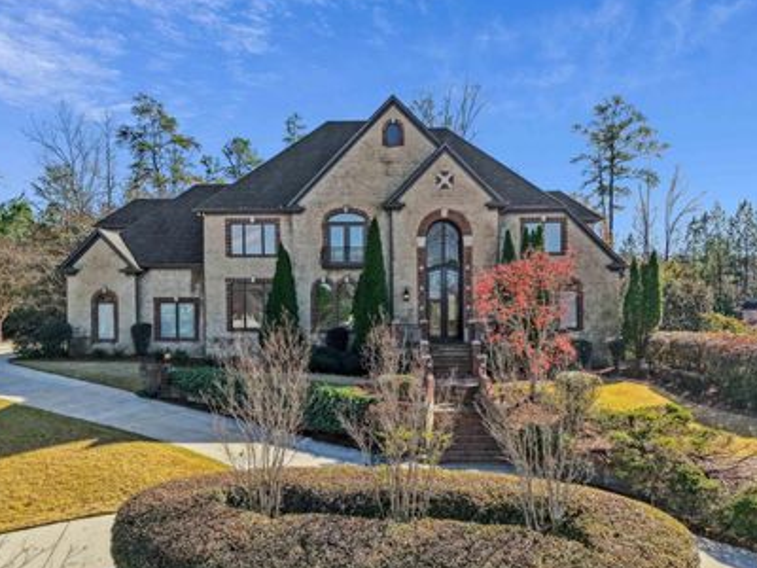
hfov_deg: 59.9
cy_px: 334
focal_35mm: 30
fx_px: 656
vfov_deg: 46.6
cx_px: 392
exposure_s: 1/6400
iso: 370
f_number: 1.8
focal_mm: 8.7
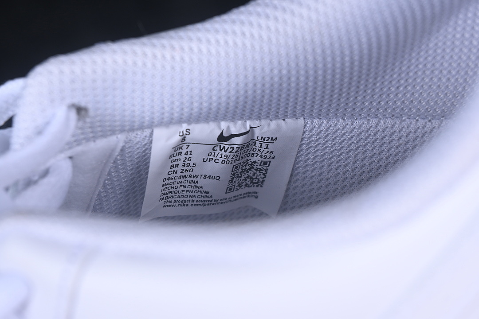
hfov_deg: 27.0
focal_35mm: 75
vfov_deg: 18.2
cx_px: 240
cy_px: 160
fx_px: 998
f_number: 7.1
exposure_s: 1/100
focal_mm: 50
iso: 160
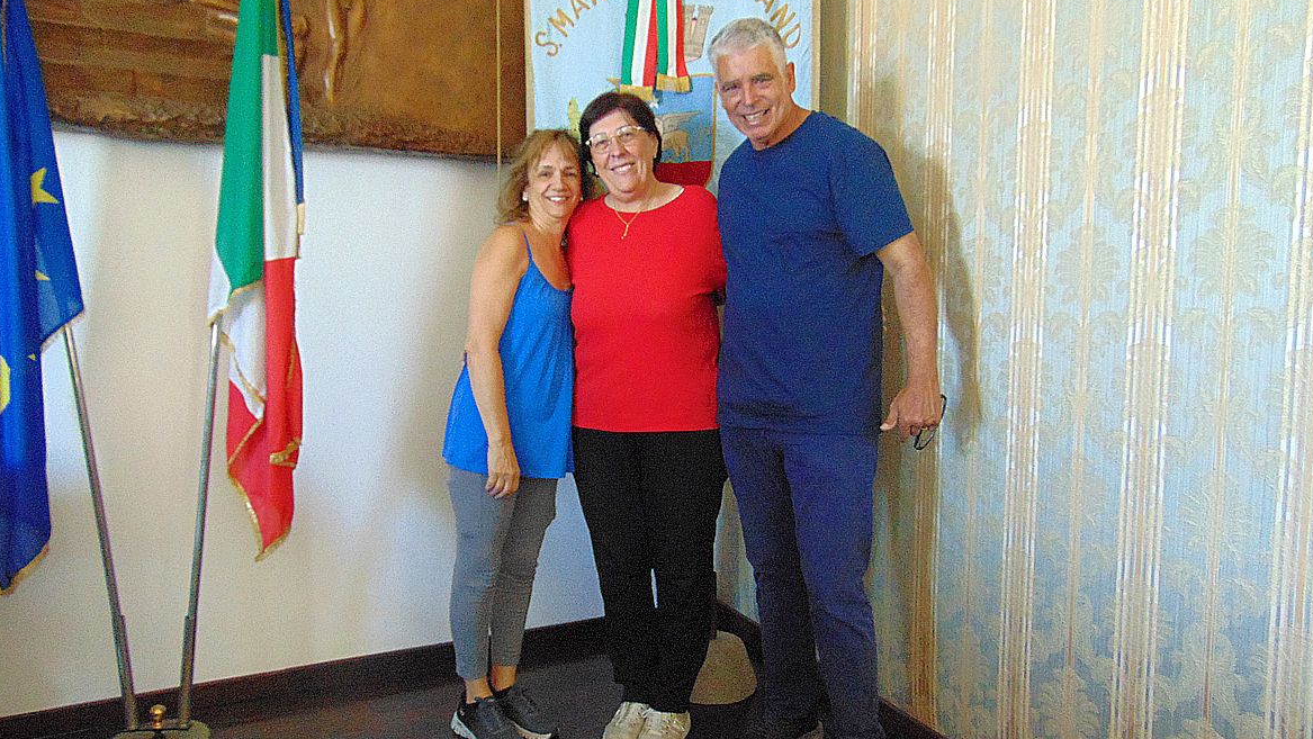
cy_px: 372
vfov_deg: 41.5
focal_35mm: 28
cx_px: 653
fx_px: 975
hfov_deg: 67.9
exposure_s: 1/20
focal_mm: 4.5
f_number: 3
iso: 400
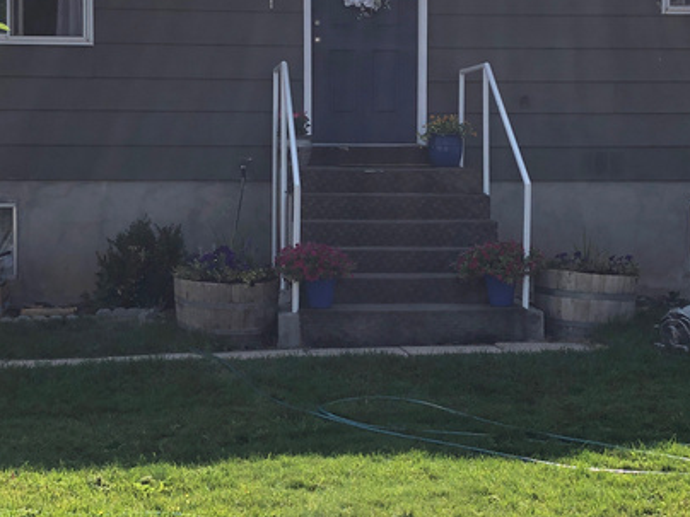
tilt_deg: -1.4
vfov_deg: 20.7
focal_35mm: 71
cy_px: 220
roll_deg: +0.1
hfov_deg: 27.4
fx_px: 1415
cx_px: 381
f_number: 1.8
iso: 20
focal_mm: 3.99
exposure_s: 1/1412
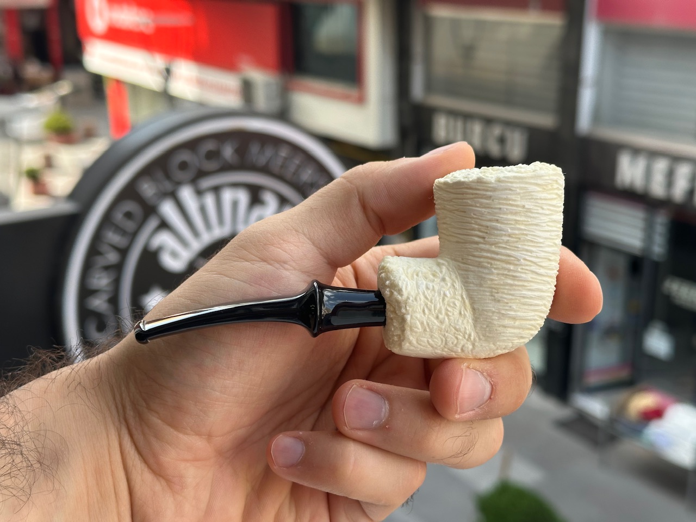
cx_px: 348
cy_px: 261
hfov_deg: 39.7
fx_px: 965
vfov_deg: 30.3
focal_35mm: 48
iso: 64
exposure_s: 1/527
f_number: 1.78
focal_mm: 6.86
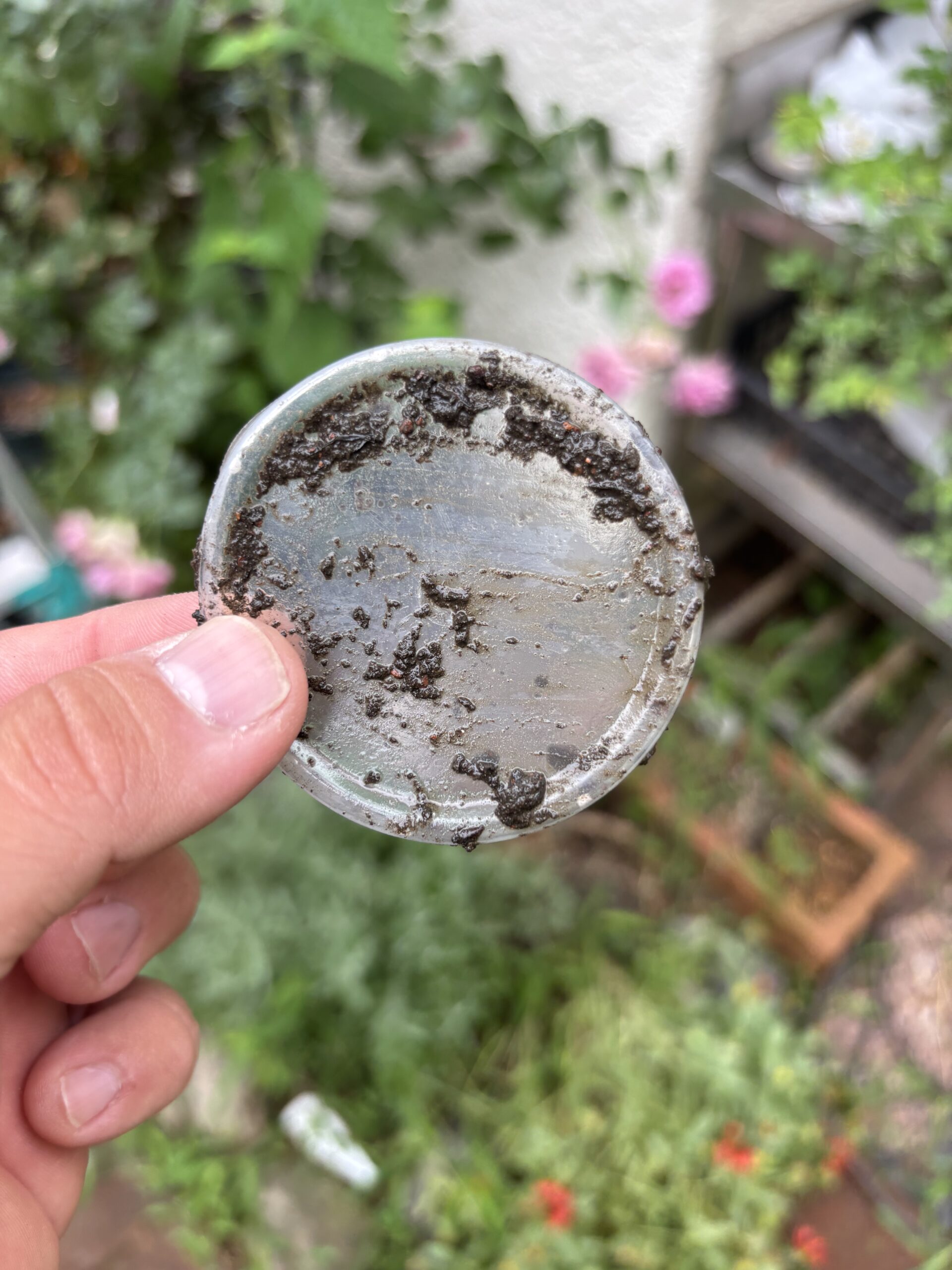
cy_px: 635
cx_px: 476
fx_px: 953
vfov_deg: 67.3
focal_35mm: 26
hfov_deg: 53.1
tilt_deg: -54.6
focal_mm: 5.96
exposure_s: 1/245
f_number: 1.6
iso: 40
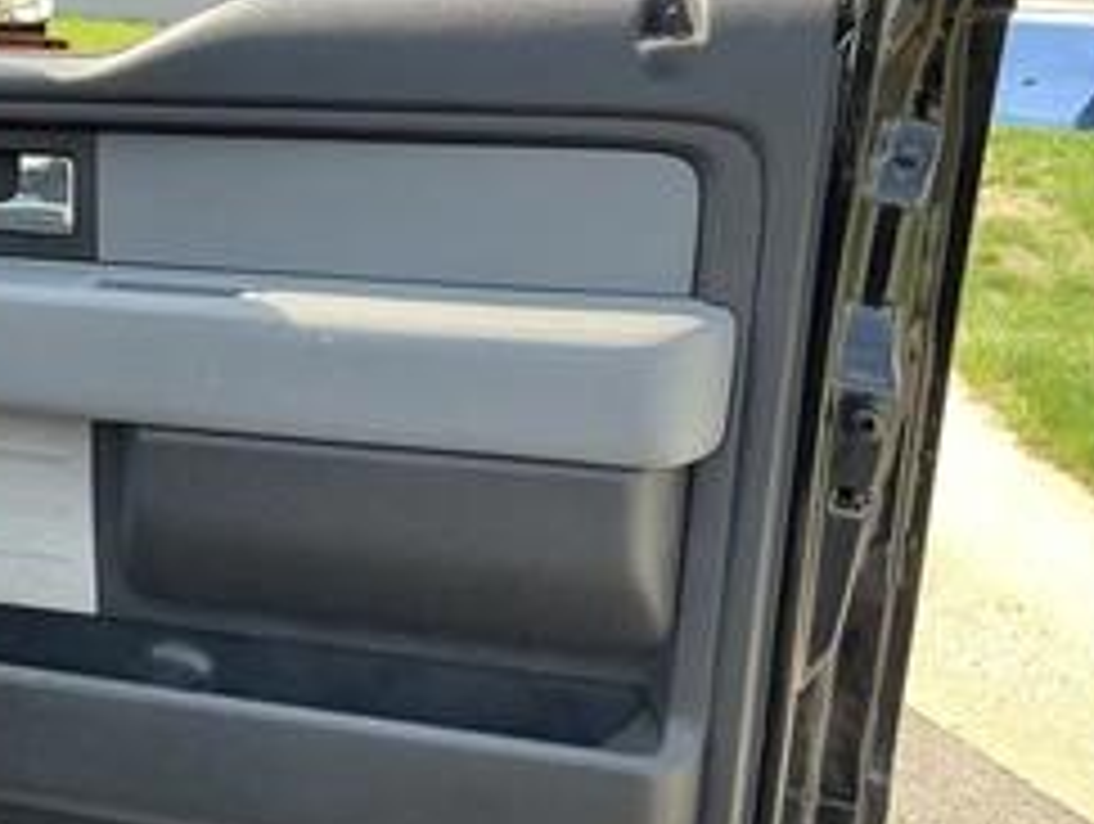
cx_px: 261
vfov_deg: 31.6
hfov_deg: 39.9
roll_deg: -0.3
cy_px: 441
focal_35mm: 46
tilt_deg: -17.2
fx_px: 1456
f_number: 1.8
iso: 20
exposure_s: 1/152
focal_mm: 3
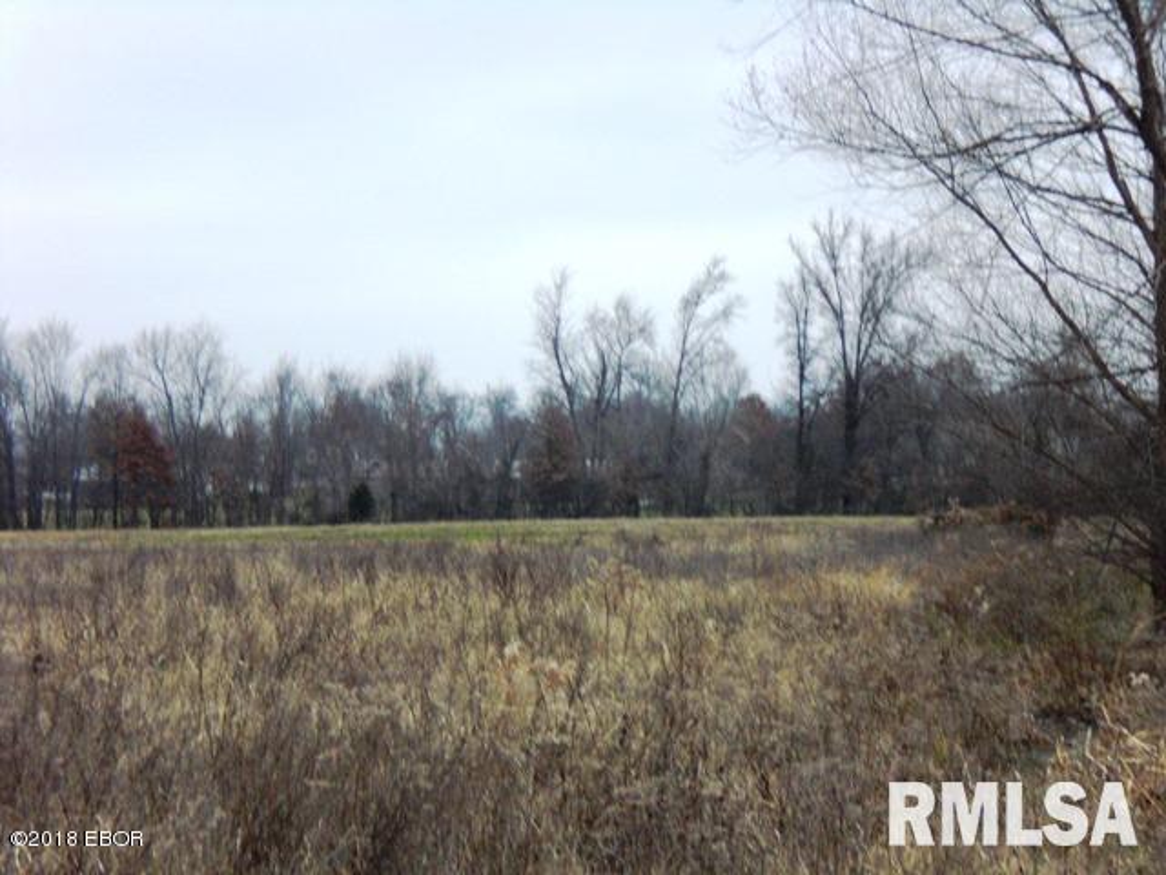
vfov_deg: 13.0
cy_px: 438
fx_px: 3840
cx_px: 583
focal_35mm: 114
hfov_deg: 17.3
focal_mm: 18.9
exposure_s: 1/160
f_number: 5.9
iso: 200
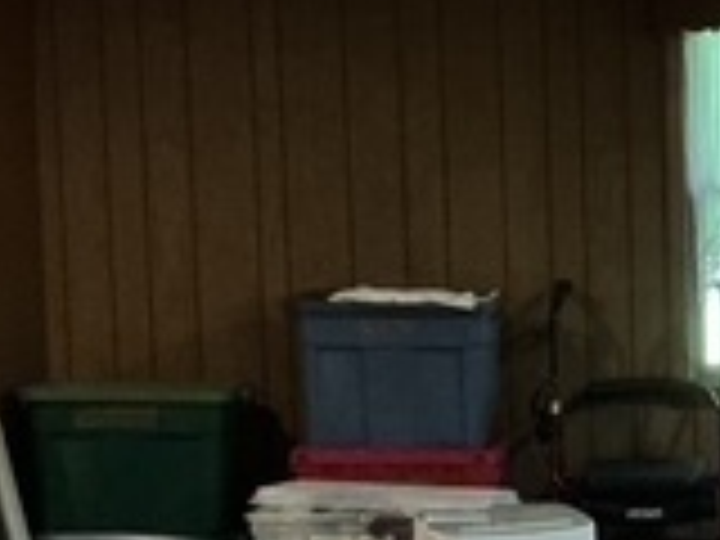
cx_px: 1040
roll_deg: +0.3
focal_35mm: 116
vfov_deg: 12.7
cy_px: 405
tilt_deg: -6.0
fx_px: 2413
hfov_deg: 15.8
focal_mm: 3
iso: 500
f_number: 1.8
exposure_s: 1/24
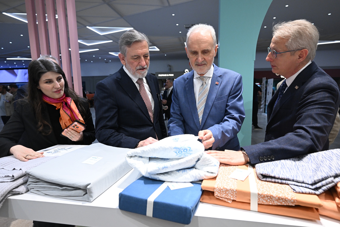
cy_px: 114
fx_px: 194
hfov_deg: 82.6
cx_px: 170
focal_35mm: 20
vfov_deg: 60.7
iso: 2500
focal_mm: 20.5
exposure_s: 1/400
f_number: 4
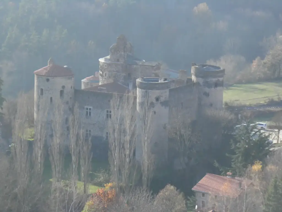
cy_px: 106
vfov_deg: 8.2
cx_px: 141
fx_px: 1483
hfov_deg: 10.9
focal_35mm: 182
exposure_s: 1/125
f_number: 4.6
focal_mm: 32.7
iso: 50
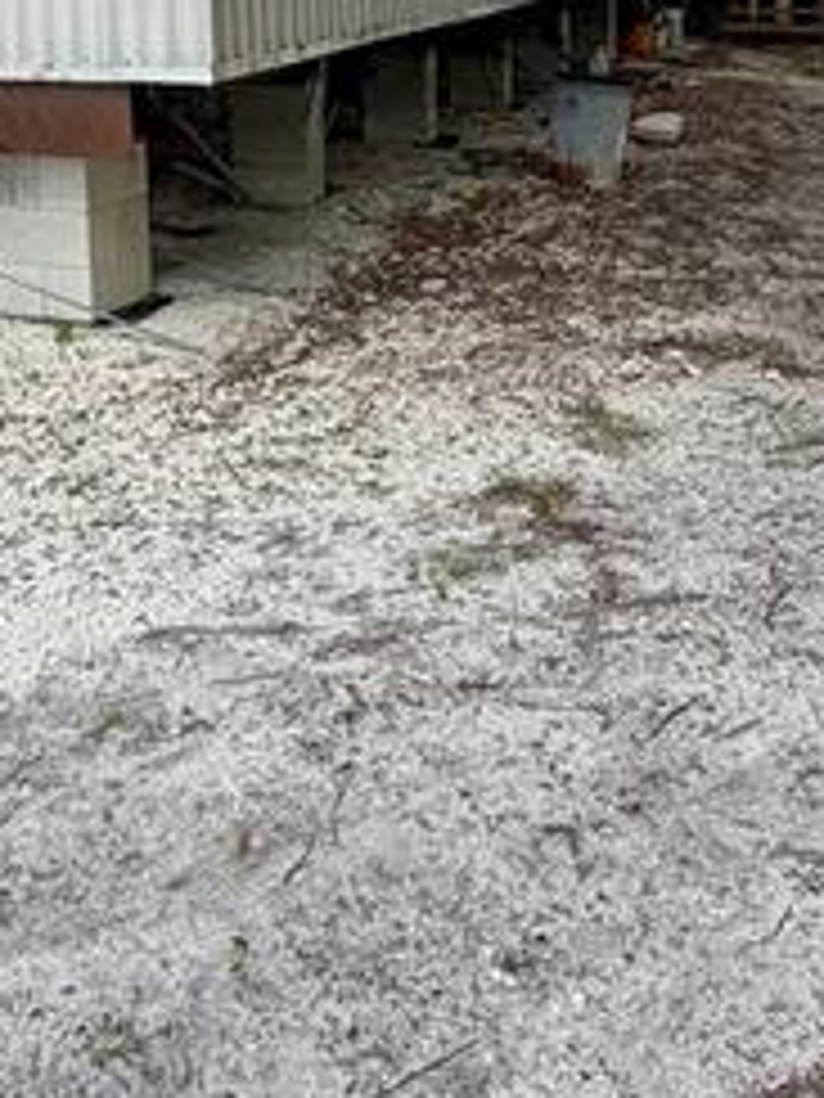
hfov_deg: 32.9
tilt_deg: -7.6
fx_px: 1397
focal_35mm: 44
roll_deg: +0.7
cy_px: 108
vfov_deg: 39.8
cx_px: 414
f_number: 2.2
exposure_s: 1/232
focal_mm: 2.22
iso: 40
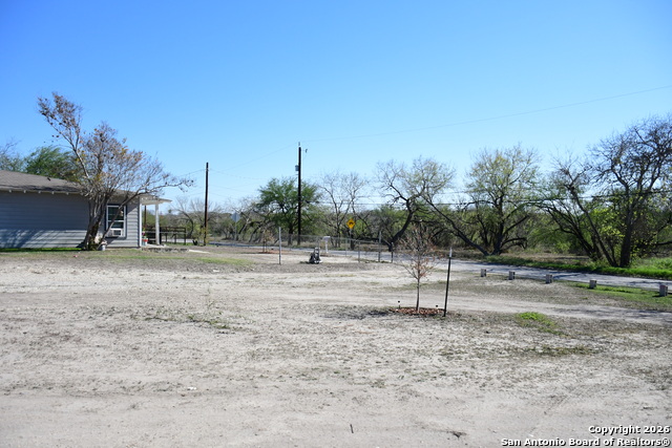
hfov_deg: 67.4
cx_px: 336
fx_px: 504
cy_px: 224
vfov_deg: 48.0
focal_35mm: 27
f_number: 3.5
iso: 800
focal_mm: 18
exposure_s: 1/8000
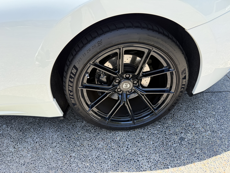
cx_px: 115
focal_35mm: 24
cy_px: 86
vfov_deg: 56.8
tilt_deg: -33.3
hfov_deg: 71.6
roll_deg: +5.9
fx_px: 159
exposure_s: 1/849
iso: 80
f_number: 1.78
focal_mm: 6.76
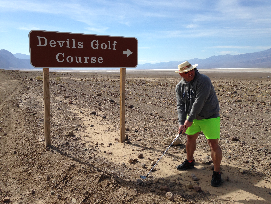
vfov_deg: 42.9
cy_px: 102
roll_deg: -0.7
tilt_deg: -9.7
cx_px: 136
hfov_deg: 55.4
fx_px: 258
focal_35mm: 33
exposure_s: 1/2088
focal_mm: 4.12
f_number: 2.4
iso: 50
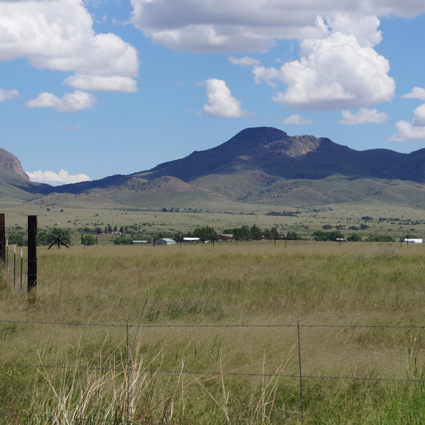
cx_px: 124
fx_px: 1467
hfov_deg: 16.4
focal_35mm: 106
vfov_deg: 16.5
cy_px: 212
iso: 100
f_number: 13
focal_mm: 55
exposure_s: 1/160
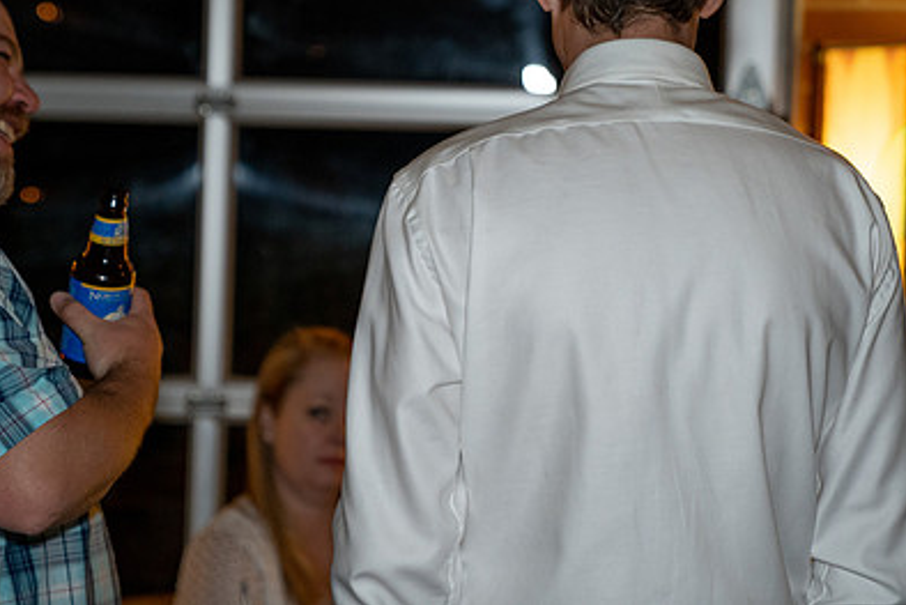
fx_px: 2593
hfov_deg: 19.8
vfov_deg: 13.3
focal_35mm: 103
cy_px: 162
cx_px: 421
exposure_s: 1/250
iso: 2500
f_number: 2.8
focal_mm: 70
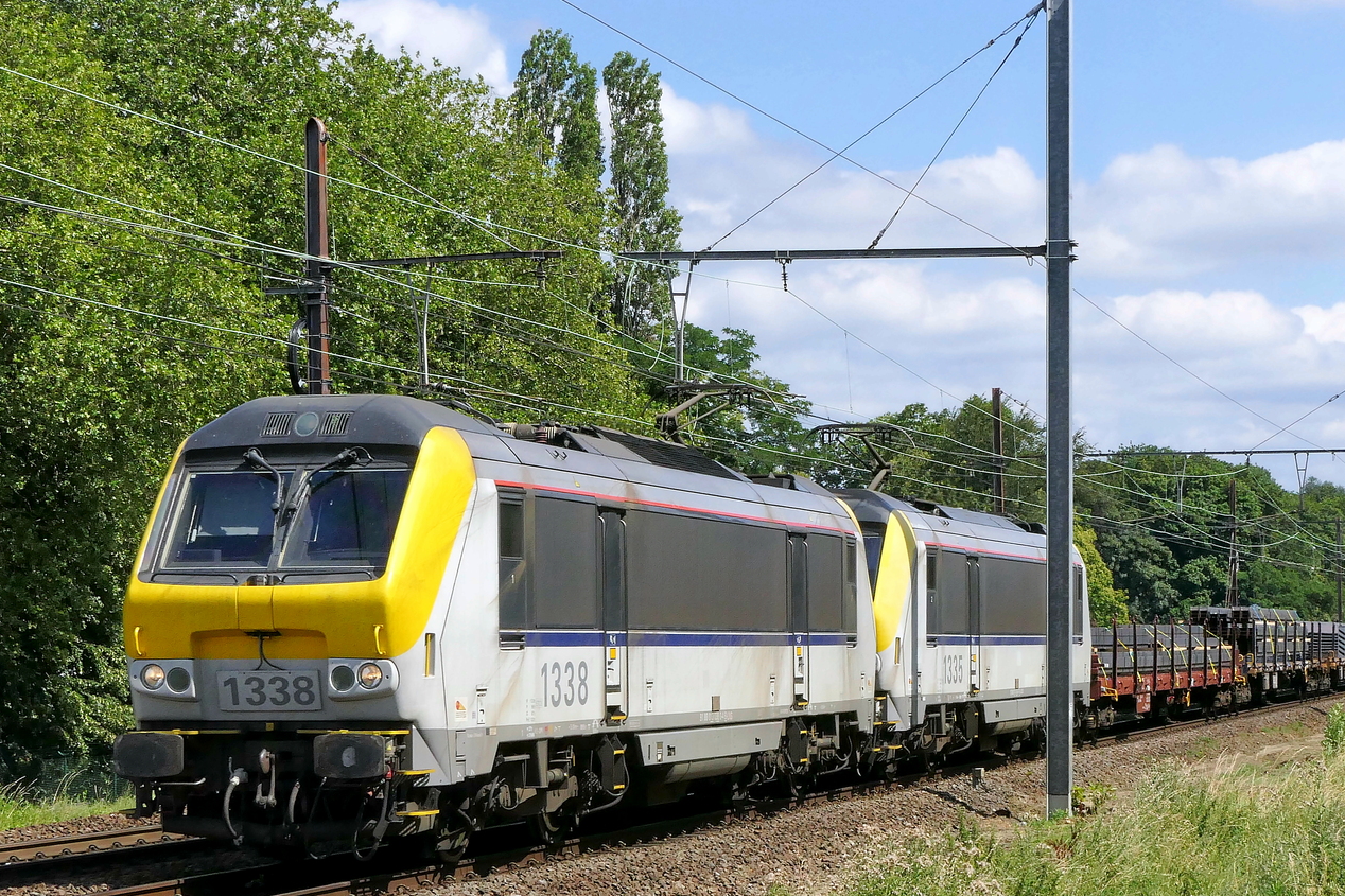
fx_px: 3063
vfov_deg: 16.6
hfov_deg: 24.8
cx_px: 723
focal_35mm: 82
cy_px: 556
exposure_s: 1/800
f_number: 10
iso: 500
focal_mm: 23.8
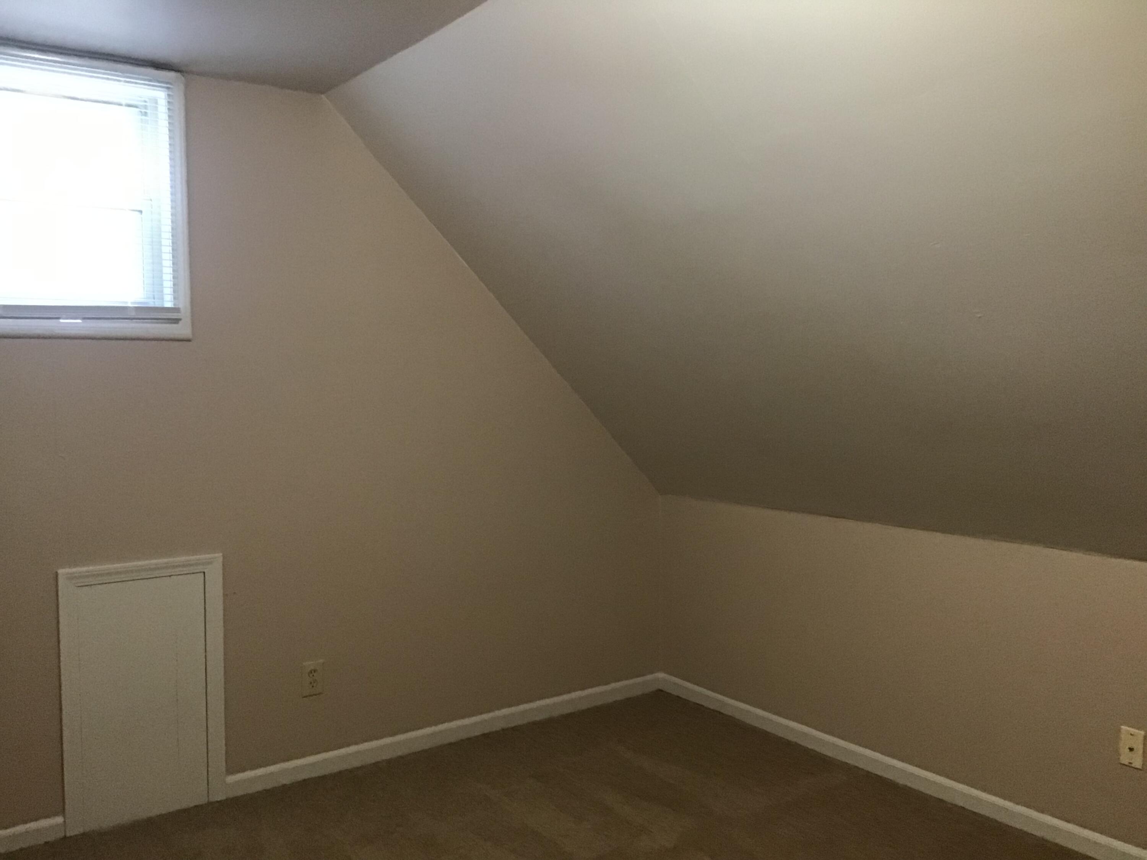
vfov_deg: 45.4
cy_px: 430
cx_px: 574
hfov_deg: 58.4
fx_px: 1027
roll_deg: -0.4
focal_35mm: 31
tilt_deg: -3.3
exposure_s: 1/24
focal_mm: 3.3
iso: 250
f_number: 2.4
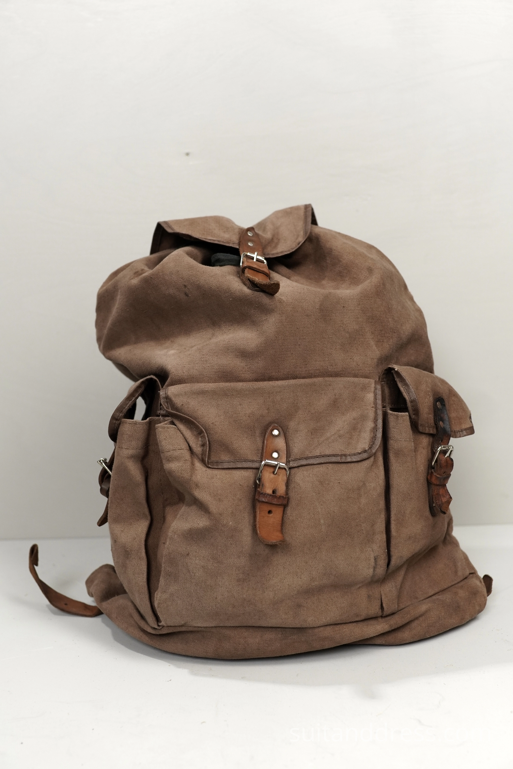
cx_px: 256
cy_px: 384
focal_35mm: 48
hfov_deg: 28.1
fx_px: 1026
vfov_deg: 41.1
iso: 400
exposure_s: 1/100
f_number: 3.2
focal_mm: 32
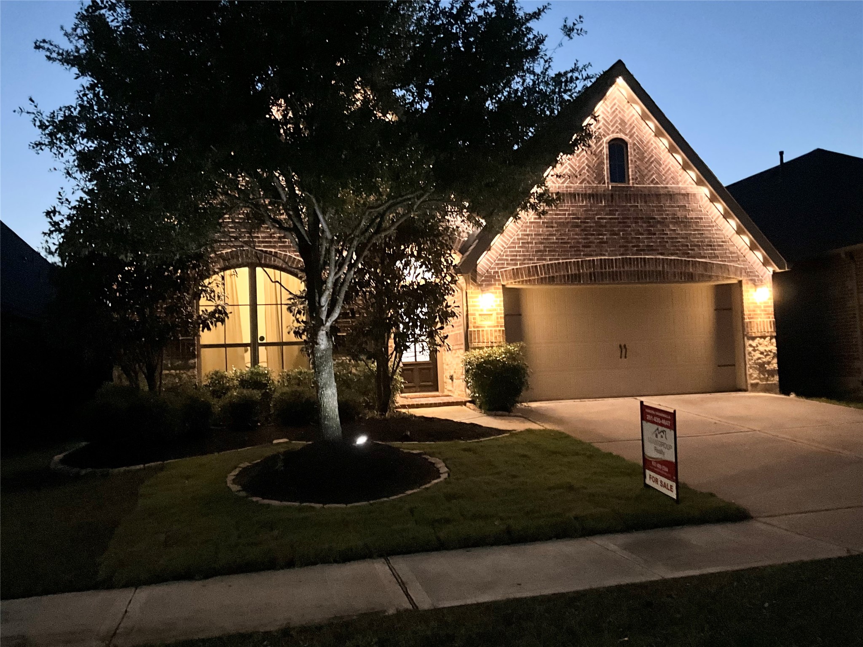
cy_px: 324
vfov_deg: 48.2
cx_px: 432
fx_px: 723
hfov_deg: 61.7
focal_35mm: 29
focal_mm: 3
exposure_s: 1/15
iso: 640
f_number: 1.8
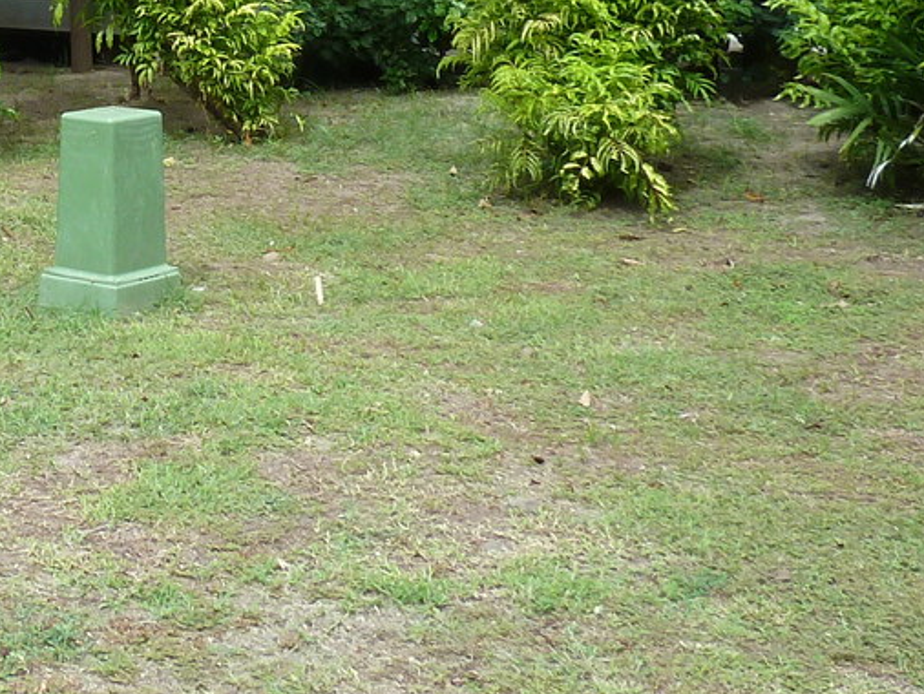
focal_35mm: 79
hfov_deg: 22.9
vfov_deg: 17.6
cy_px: -177
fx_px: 2110
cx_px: -150
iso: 80
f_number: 4
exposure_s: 1/125
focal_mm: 4.1
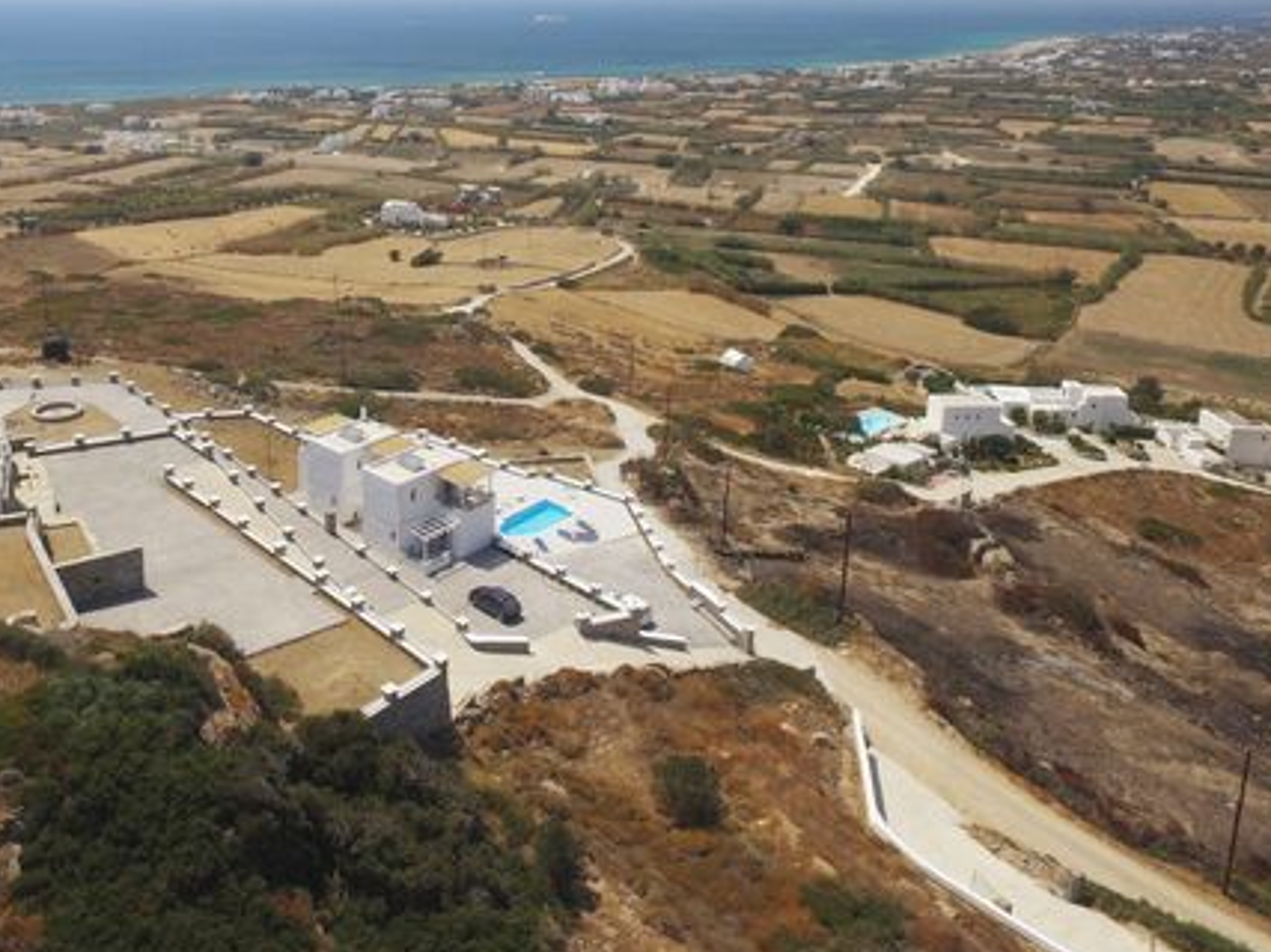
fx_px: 1101
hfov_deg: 59.0
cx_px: 452
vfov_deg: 45.3
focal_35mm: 30
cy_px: 250
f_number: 2.8
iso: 100
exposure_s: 1/100
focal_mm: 3.61
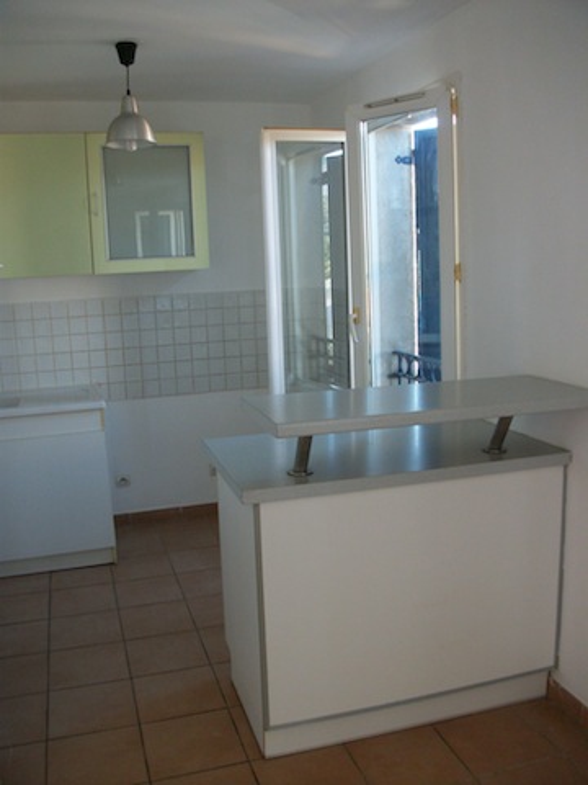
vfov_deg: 58.4
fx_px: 702
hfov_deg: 45.4
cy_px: 392
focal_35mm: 31
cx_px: 294
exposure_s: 1/40
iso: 179
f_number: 2.9
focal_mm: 5.7
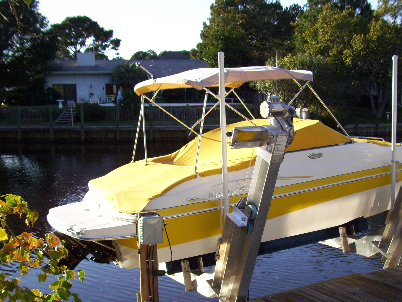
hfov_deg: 41.0
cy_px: 217
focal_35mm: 46
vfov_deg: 31.1
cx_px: 245
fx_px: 534
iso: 80
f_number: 2.9
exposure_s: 1/400
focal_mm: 5.7
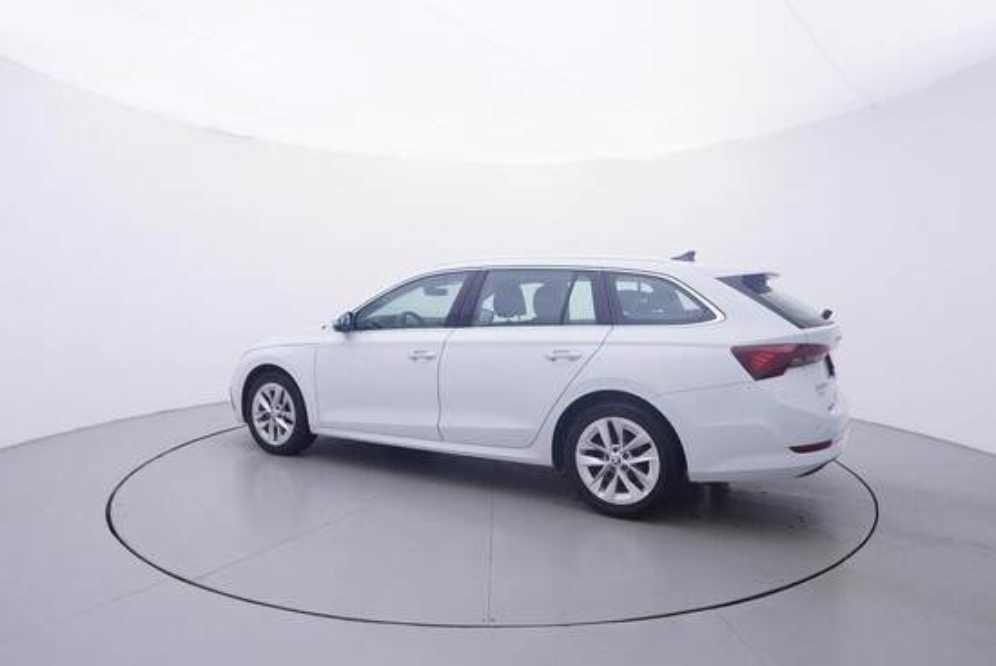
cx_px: 498
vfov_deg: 56.2
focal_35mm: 22
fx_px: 623
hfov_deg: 77.3
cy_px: 333
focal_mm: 15
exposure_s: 1/80
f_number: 5
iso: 200
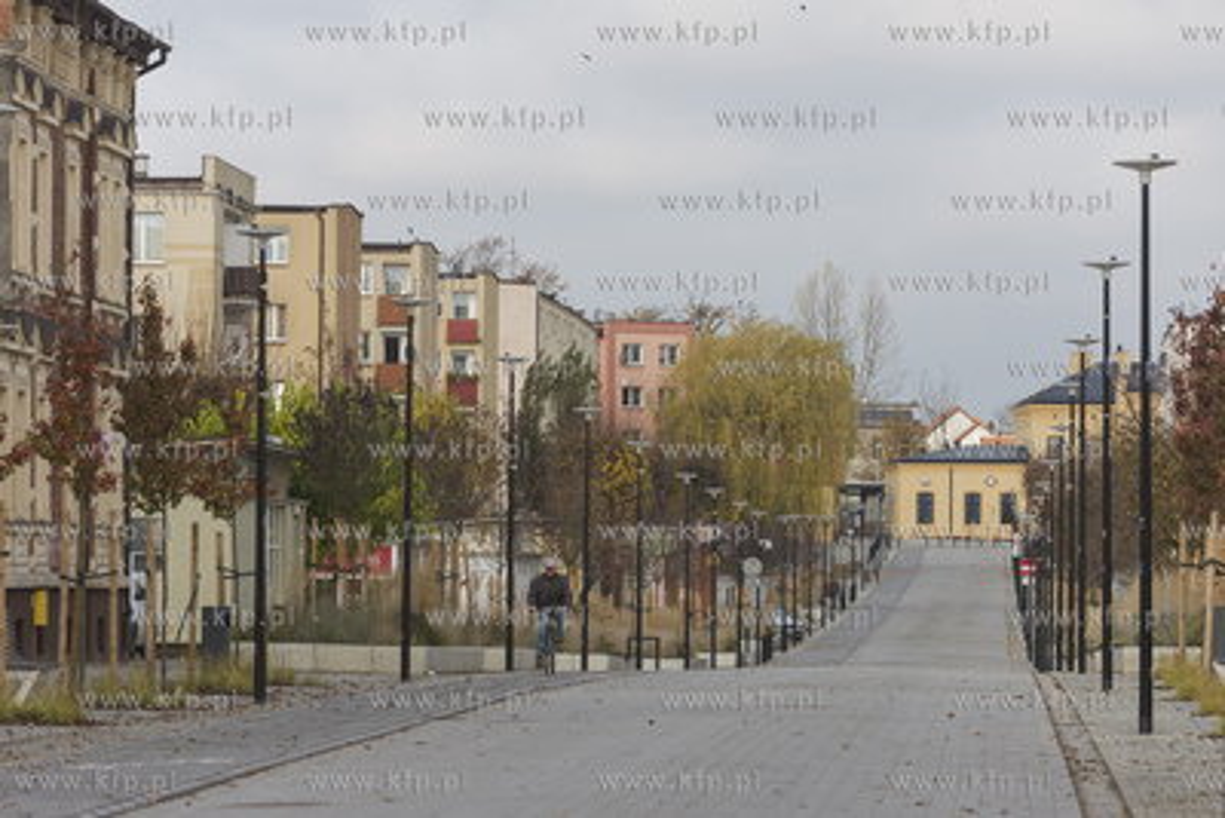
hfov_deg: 10.3
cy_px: 409
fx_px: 6808
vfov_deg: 6.9
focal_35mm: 200
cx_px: 612
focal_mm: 200
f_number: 6.3
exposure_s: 1/640
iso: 400
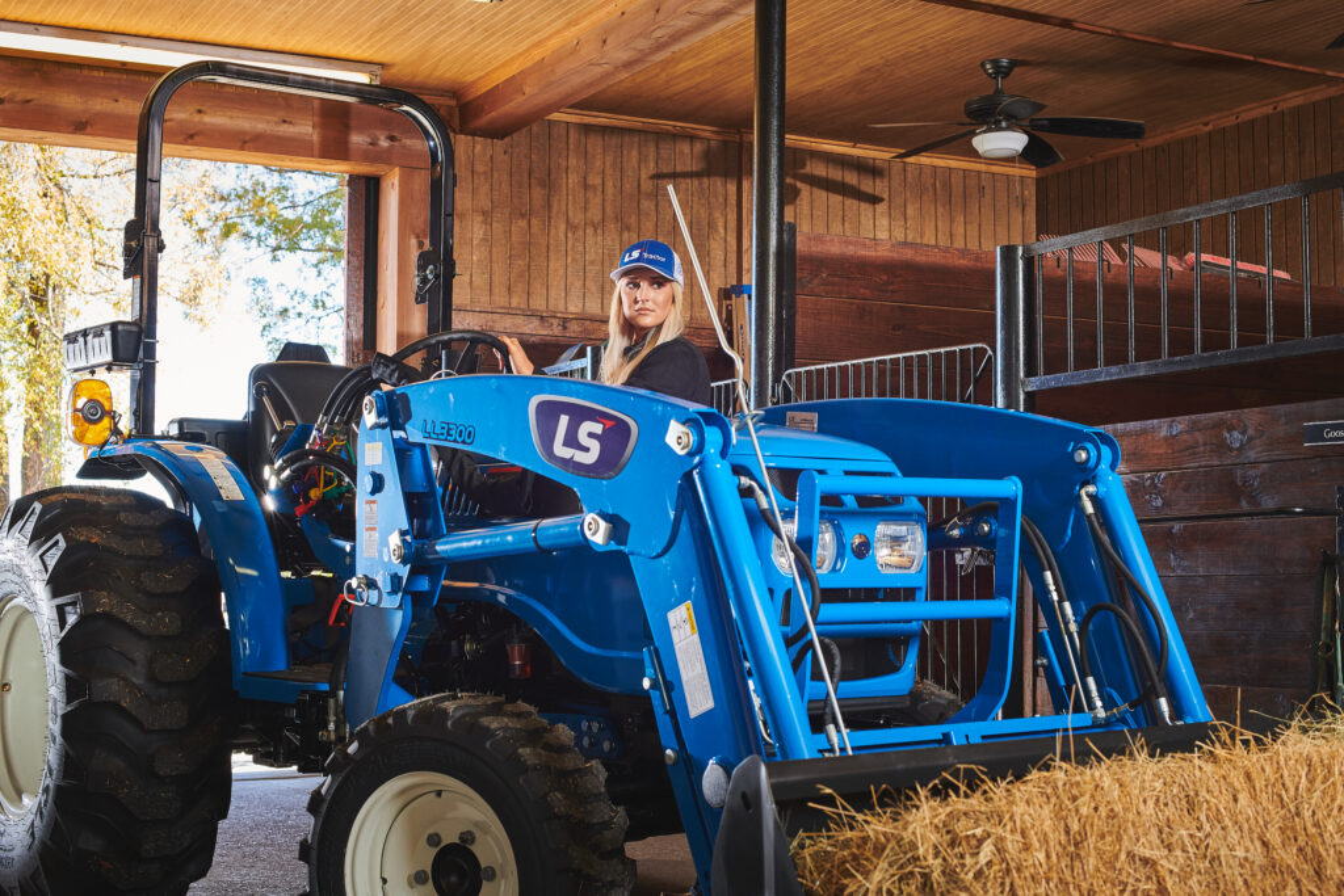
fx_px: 1867
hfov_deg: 39.6
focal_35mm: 50
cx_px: 672
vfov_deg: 27.0
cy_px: 448
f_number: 8
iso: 800
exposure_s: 1/100
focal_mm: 50
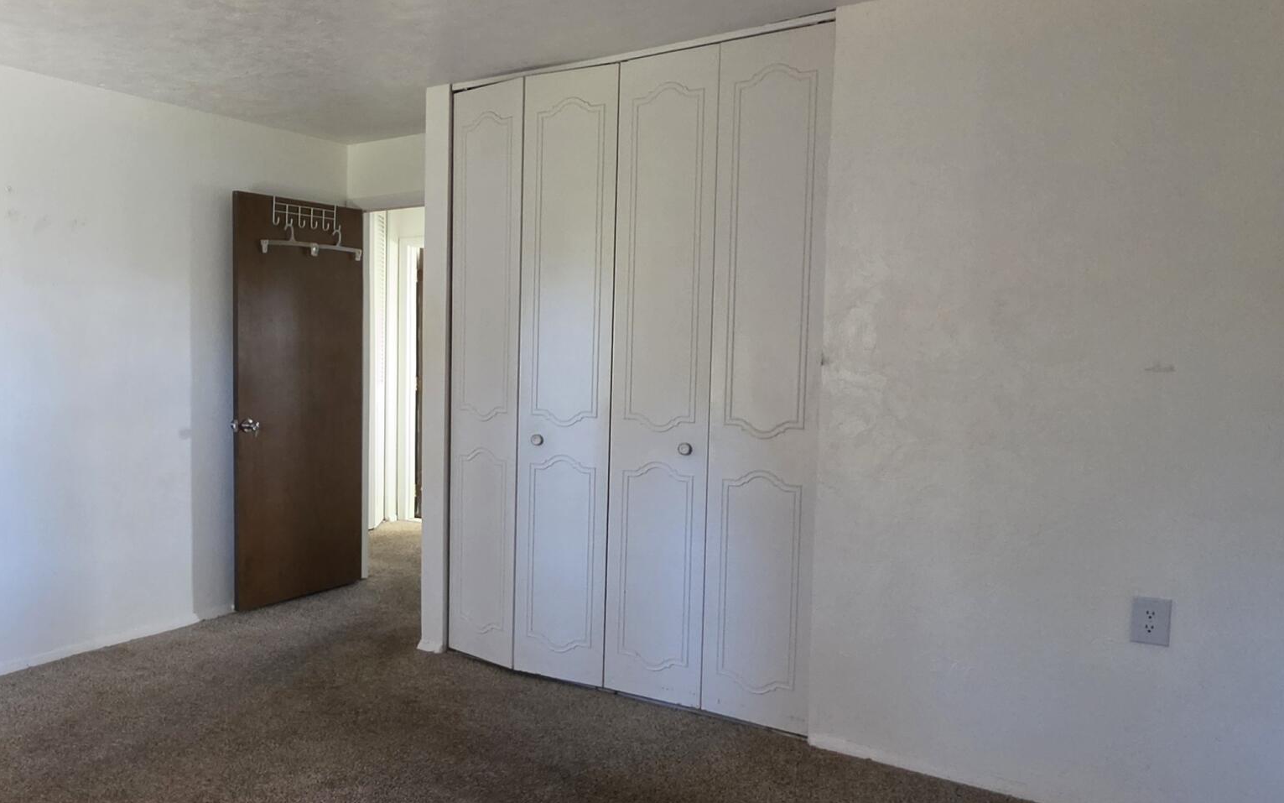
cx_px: 356
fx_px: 945
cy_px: 420
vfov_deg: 46.0
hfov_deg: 65.1
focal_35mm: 27
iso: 500
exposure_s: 1/60
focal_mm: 2.2
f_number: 1.9
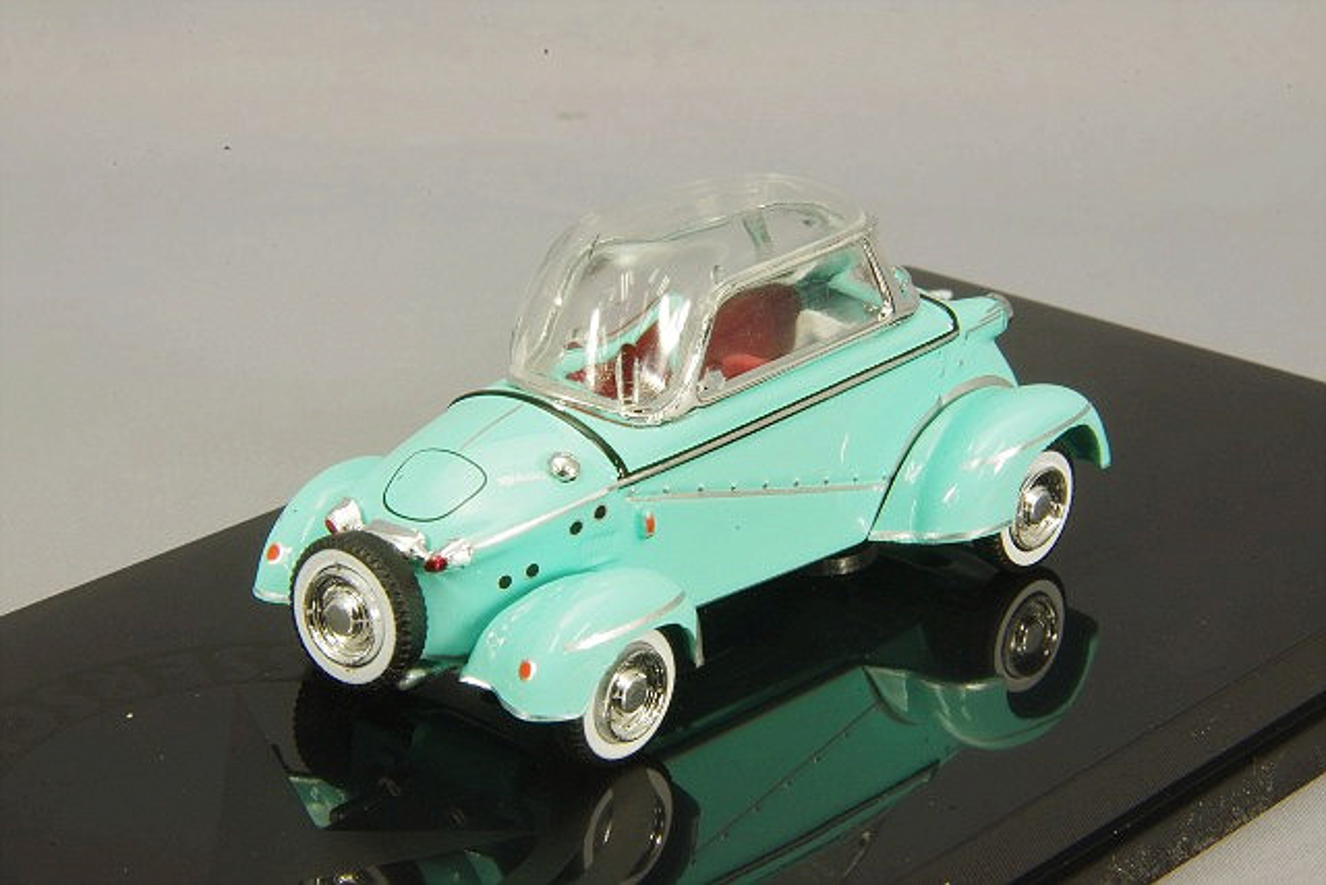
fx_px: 4126
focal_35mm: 112
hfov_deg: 18.3
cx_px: 663
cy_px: 442
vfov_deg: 12.2
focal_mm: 75
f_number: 32
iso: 400
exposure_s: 1/1.25
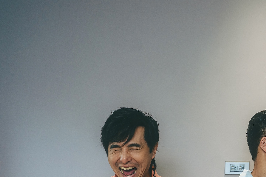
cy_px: 166
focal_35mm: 85
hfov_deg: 23.0
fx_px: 628
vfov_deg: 15.8
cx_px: 266
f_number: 4
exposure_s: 1/125
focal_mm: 39
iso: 400
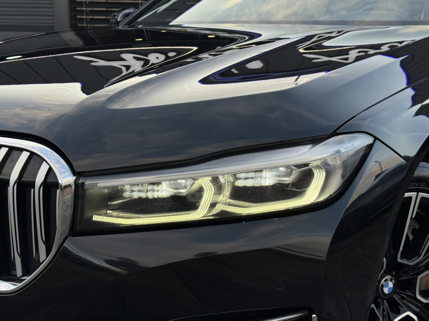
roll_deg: -0.4
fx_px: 607
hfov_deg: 38.9
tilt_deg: -10.6
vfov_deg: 29.7
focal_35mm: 49
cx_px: 213
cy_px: 159
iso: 64
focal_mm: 6.76
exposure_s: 1/620
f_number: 1.78
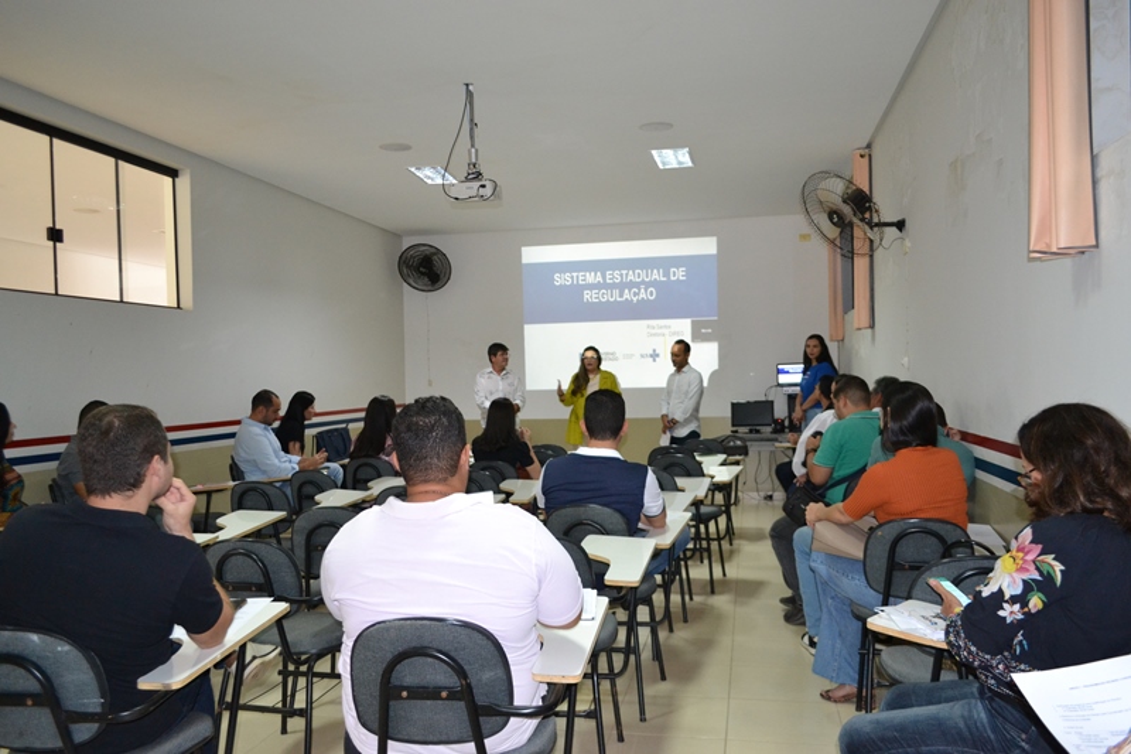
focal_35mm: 27
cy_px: 377
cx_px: 566
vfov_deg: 47.9
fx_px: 848
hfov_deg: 67.4
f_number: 3.5
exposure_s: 1/60
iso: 1400
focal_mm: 18
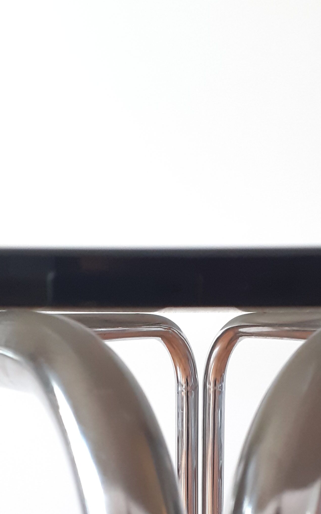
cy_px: 439
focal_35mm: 57
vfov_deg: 34.2
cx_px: 151
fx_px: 798
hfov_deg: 22.7
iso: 160
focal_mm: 3.6
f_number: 1.9
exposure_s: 1/50
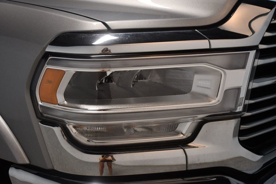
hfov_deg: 38.9
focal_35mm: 51
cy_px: 92
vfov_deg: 26.5
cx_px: 138
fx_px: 391
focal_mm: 34
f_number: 4.2
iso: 1250
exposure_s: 1/125
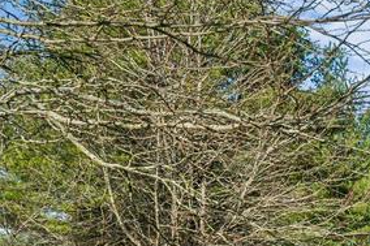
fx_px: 1037
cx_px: 666
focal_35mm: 101
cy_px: 314
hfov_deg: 16.8
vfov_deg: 13.1
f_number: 22
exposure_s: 1/500
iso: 800
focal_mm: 28
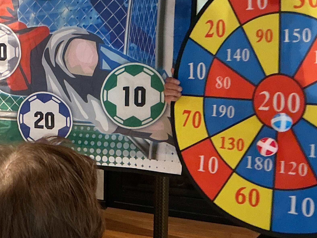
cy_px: 118
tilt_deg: -13.9
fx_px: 678
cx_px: -16
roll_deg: +1.7
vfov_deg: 19.9
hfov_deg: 24.8
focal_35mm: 74
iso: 160
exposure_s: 1/60
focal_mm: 3
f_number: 1.8
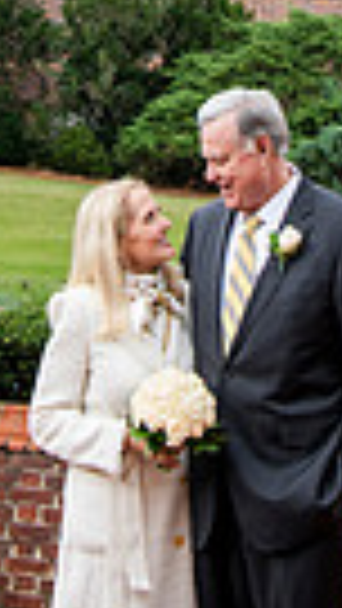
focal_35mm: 112
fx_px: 1805
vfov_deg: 17.4
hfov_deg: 10.8
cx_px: 176
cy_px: -266
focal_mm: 32
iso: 250
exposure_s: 1/200
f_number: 3.5
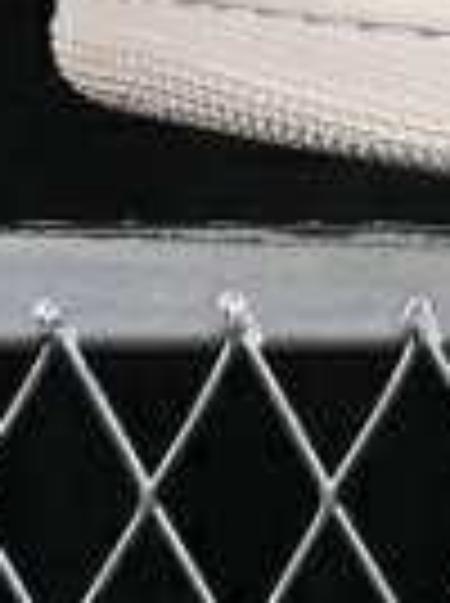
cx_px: 1256
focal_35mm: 394
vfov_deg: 5.0
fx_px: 6851
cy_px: -450
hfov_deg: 3.7
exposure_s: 1/80
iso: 160
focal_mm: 50
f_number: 8
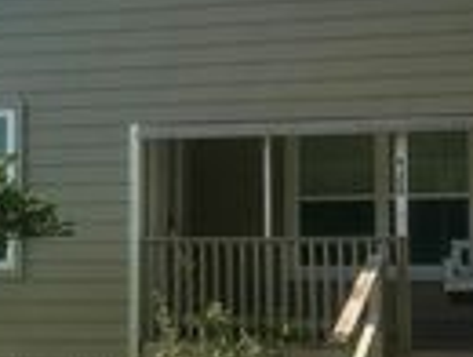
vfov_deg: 14.8
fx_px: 1369
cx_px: 156
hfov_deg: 19.5
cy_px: 191
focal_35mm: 100
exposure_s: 1/1934
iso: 50
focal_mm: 5.7
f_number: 1.5
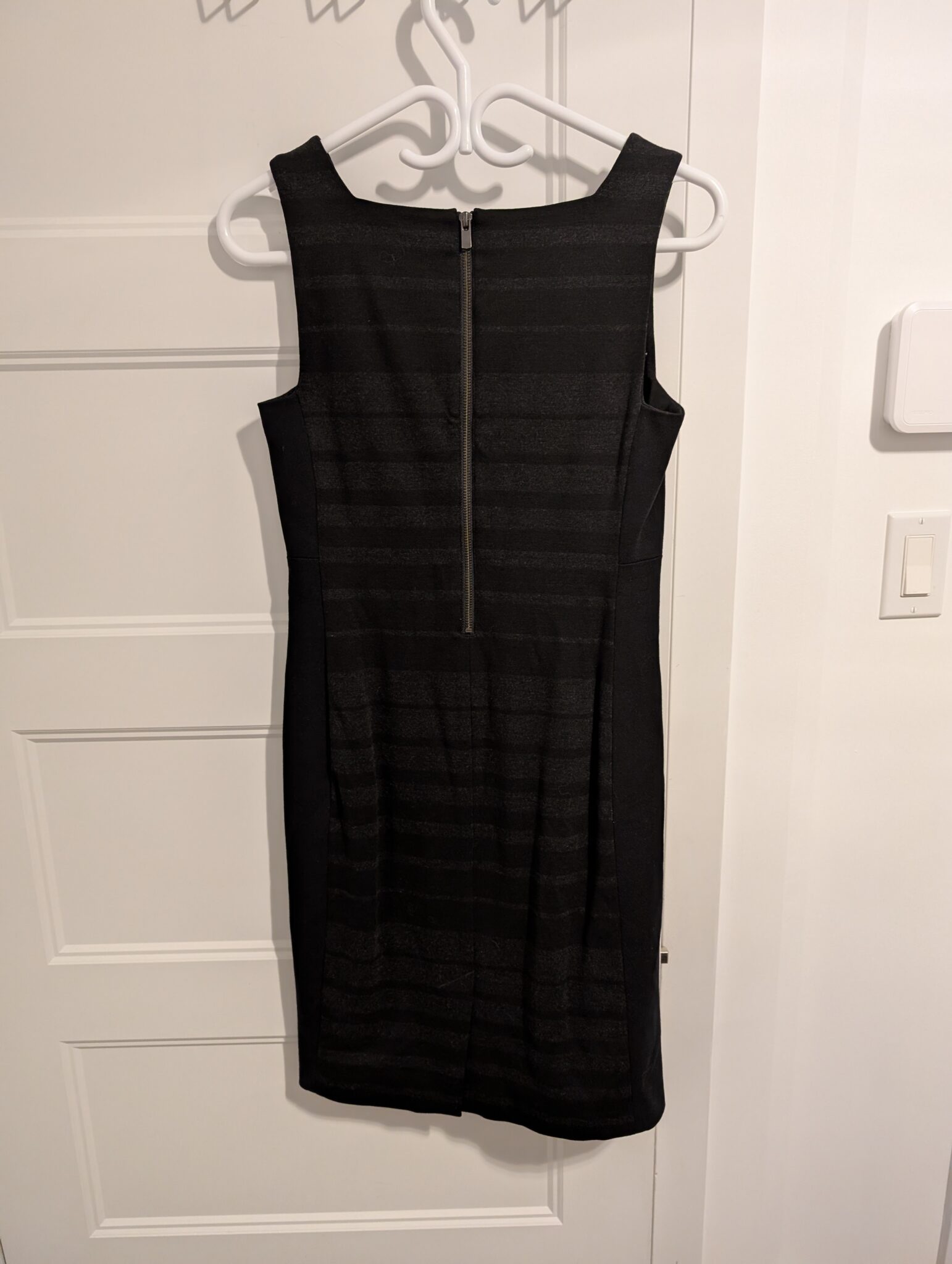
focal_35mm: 24
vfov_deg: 71.5
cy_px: 632
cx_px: 476
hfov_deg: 56.9
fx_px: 878
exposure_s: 1/40
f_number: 1.68
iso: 523
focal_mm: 6.9
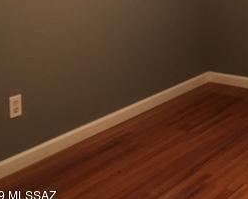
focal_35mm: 73
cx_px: 282
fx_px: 536
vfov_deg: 20.0
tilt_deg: -5.6
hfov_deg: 24.1
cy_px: -24
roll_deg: +0.6
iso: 160
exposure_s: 1/30
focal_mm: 4.15
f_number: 2.2
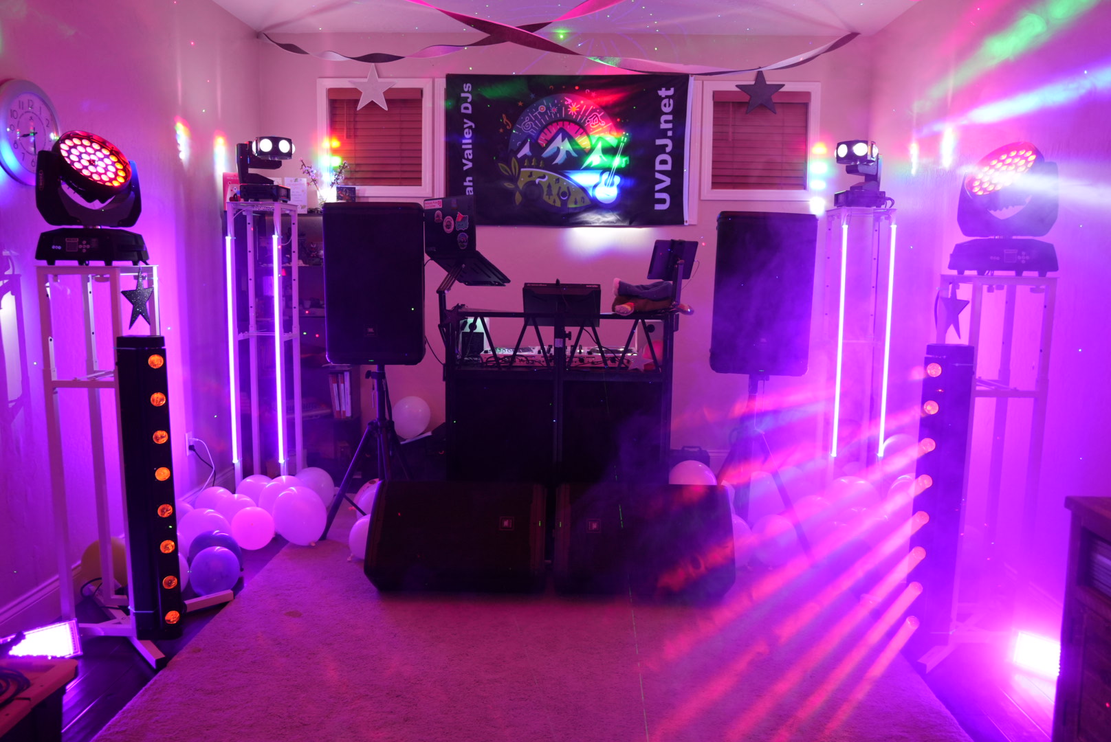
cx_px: 556
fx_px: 840
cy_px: 371
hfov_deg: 67.0
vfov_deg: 47.7
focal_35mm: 27
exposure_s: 1/160
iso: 1600
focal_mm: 27.2
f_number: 2.8
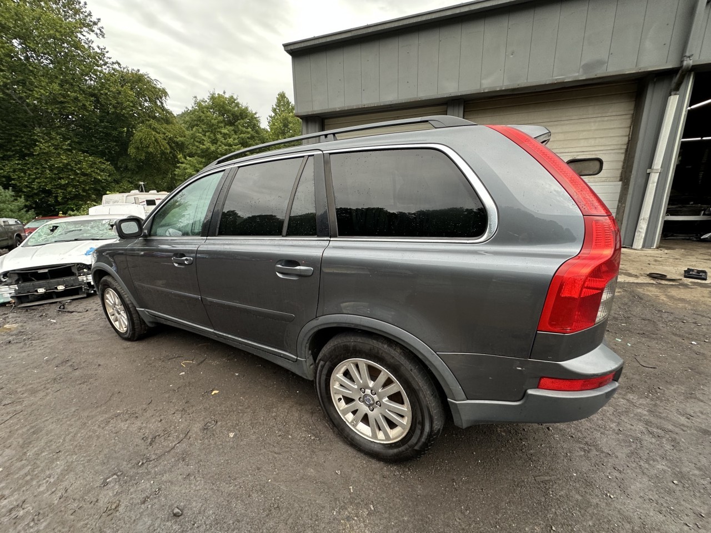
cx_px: 356
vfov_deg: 85.7
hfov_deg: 102.1
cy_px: 266
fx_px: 288
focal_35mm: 14
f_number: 2.2
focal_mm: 2.22
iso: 64
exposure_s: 1/99
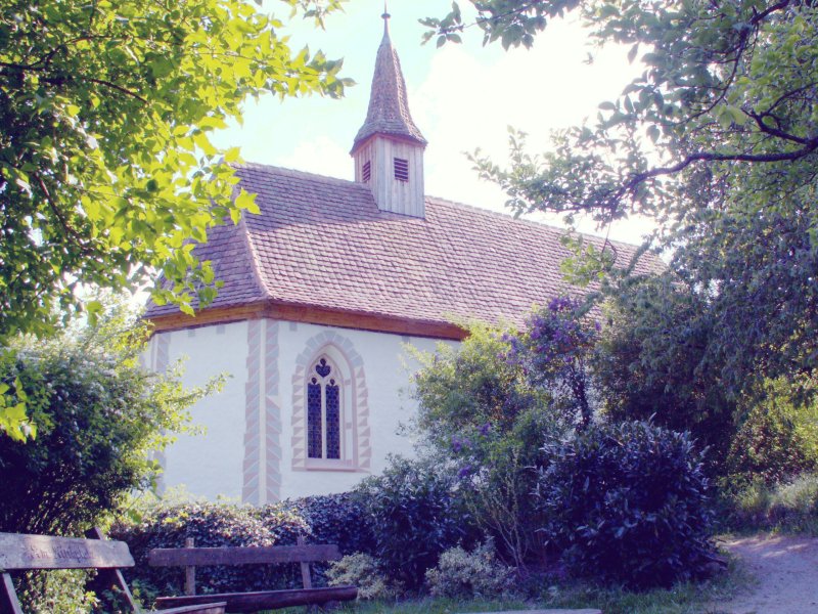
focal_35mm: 35
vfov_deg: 40.7
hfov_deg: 52.6
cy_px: 307
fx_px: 827
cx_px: 409
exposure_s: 1/125
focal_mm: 5.86
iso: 50
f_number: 5
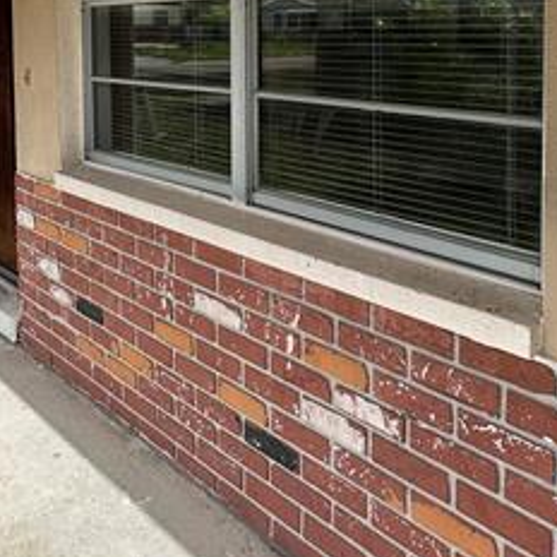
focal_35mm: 41
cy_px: 55
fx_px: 746
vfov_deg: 38.1
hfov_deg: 40.2
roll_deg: -0.1
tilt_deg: -2.0
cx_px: 168
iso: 40
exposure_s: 1/636
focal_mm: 2.22
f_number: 2.2
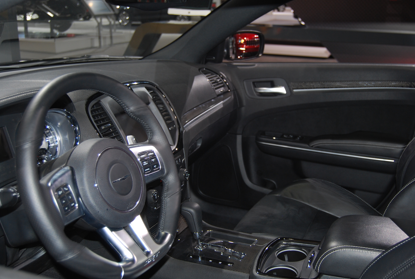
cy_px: 137
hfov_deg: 45.3
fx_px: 497
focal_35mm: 43
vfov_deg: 31.3
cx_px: 221
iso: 200
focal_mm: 26
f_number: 4
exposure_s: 1/60
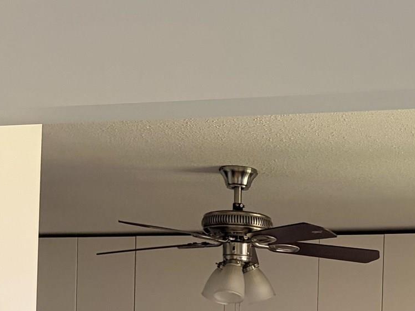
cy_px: 444
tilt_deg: +1.0
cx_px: 387
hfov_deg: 18.0
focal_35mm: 107
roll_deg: -2.0
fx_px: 1283
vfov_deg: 13.2
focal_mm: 5.96
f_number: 1.6
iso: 125
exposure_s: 1/129
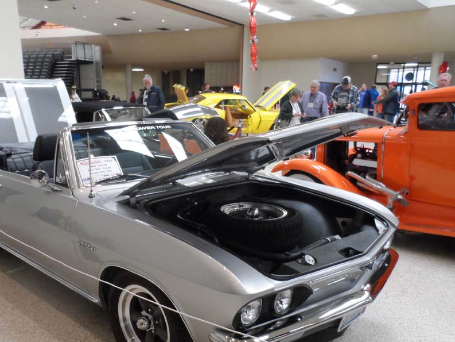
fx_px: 408
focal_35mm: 31
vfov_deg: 45.1
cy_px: 210
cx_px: 182
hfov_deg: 57.9
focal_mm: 4
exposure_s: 1/30
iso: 200
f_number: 3.2
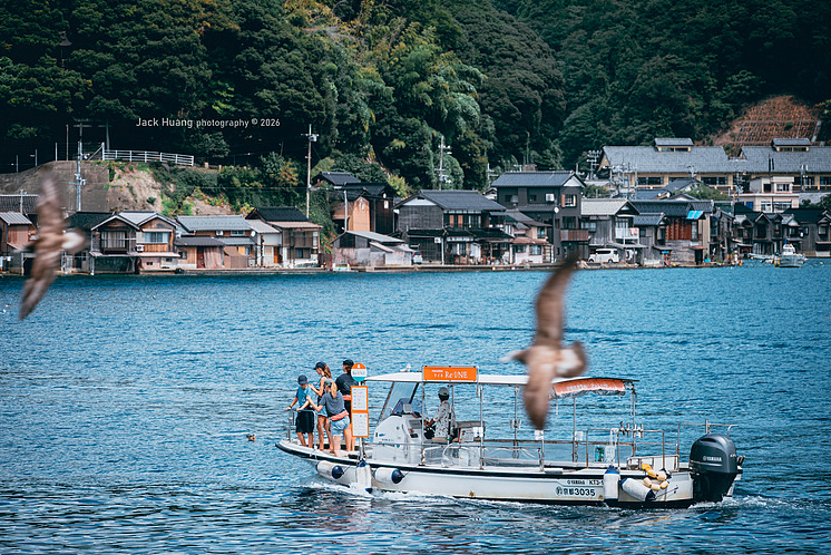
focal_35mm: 209
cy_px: 284
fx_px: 4826
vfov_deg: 6.6
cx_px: 409
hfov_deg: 9.8
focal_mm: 200
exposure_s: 1/250
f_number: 6.3
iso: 100
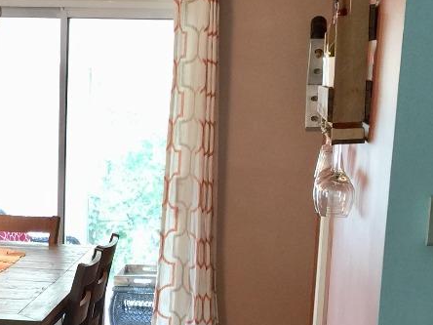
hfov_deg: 20.6
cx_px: 72
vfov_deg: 15.2
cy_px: 375
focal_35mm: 94
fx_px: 1176
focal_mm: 4.15
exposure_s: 1/30
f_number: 2.2
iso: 50
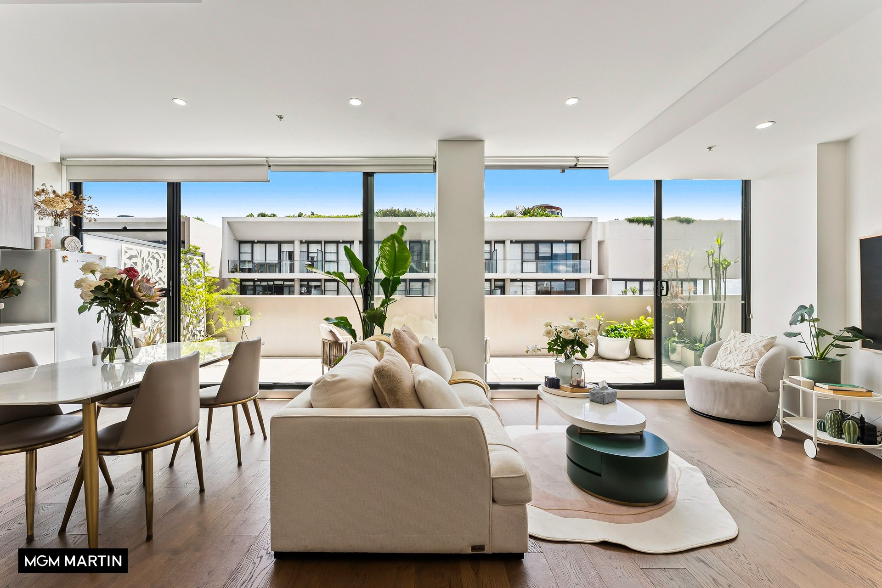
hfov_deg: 104.3
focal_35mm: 14
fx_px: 343
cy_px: 294
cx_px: 441
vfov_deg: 81.2
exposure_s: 1/160
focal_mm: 14
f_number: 11
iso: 250
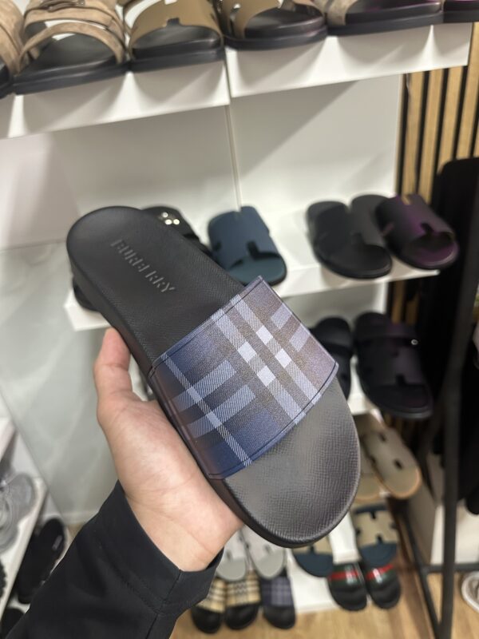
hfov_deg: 56.8
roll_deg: +8.2
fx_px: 443
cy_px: 320
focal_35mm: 24
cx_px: 240
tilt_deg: -35.5
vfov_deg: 71.6
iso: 500
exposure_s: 1/50
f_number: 1.78
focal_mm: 6.86
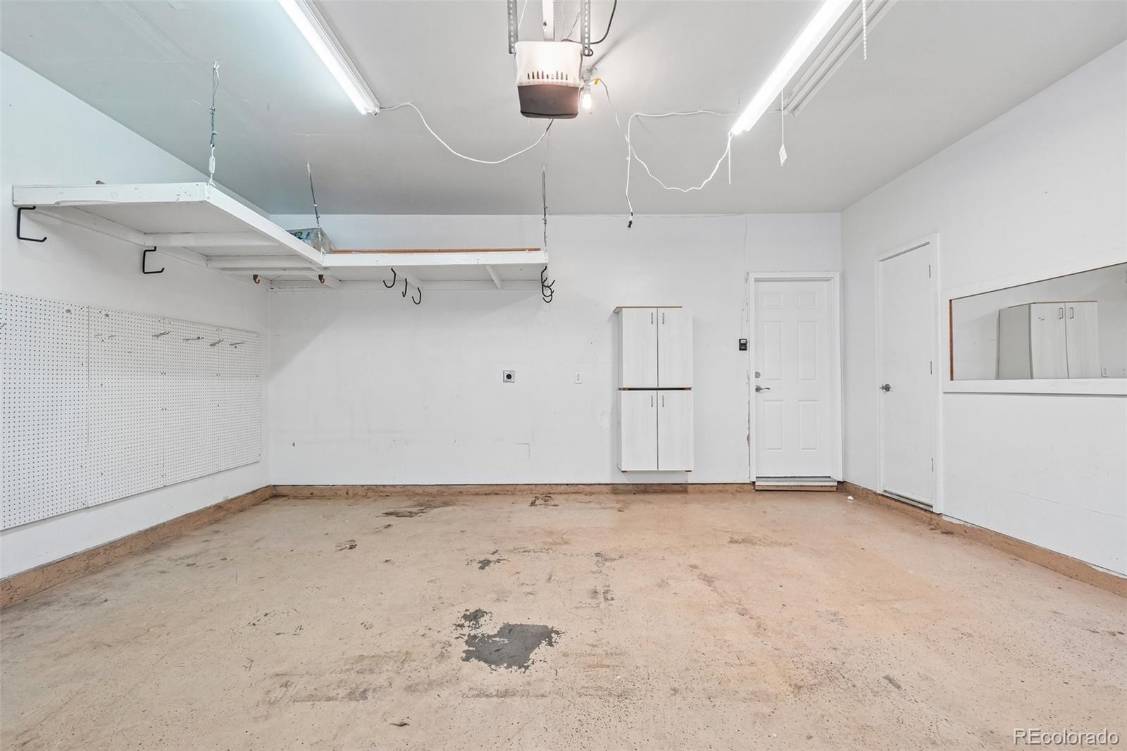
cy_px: 376
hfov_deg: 100.4
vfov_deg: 77.3
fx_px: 469
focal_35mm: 15
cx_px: 564
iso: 400
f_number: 8
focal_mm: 10
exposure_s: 1/15
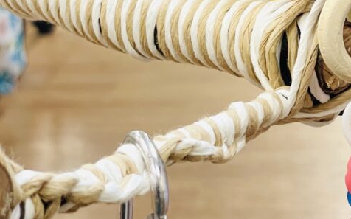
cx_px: 368
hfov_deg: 14.7
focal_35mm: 139
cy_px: -82
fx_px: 1329
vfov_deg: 9.2
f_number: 2
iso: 160
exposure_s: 1/116
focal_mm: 6
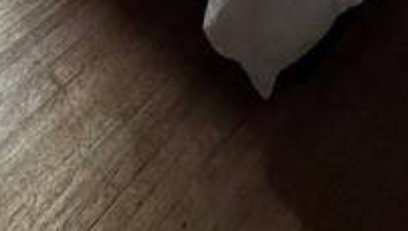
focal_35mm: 58
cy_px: -464
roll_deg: -3.4
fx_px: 628
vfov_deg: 11.4
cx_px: 168
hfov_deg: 35.9
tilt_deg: -8.2
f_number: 2.2
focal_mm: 2.22
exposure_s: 1/60
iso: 500
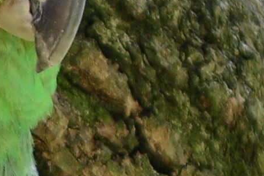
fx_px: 2633
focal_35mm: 359
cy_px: 308
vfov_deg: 3.8
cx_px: -227
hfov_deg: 5.6
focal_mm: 12.8
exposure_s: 1/96
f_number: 3.3
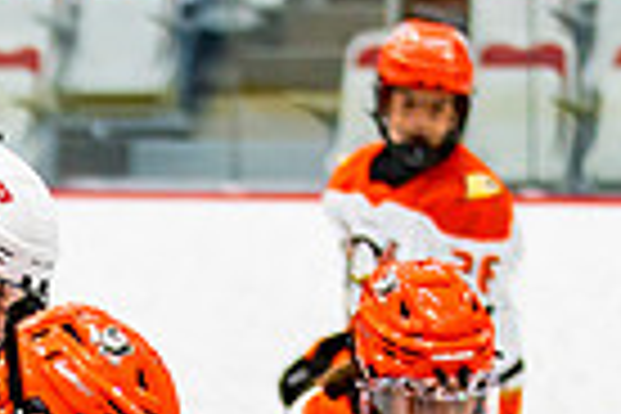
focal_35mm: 457
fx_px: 7883
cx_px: -89
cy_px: 717
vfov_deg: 3.0
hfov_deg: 4.5
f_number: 2.8
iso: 1250
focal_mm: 95
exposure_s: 1/640
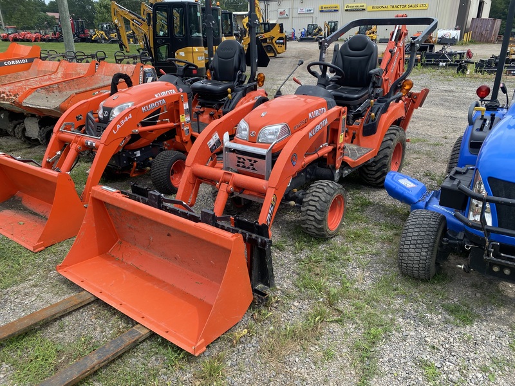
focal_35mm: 26
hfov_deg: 67.3
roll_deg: +0.2
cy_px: 193
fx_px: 387
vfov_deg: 53.1
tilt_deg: -19.5
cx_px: 258
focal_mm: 4.25
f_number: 1.8
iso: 32
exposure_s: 1/905
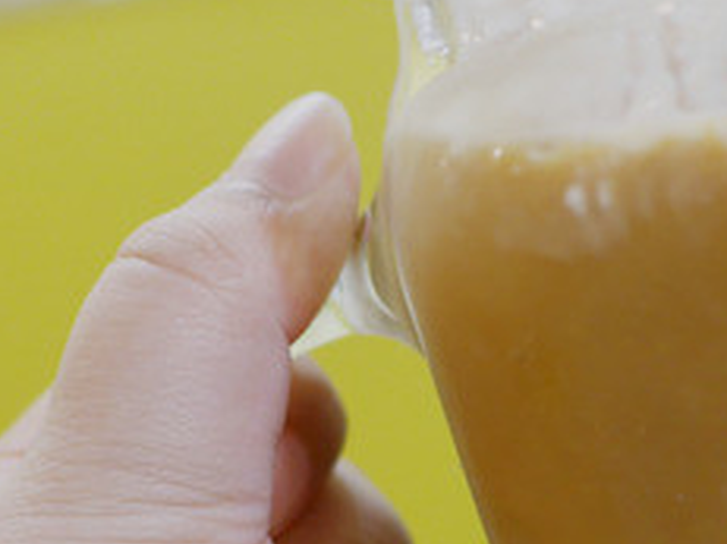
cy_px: 473
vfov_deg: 12.6
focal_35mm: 117
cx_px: 651
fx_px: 2456
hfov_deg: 16.6
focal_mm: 15
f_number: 1.7
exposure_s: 1/60
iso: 250
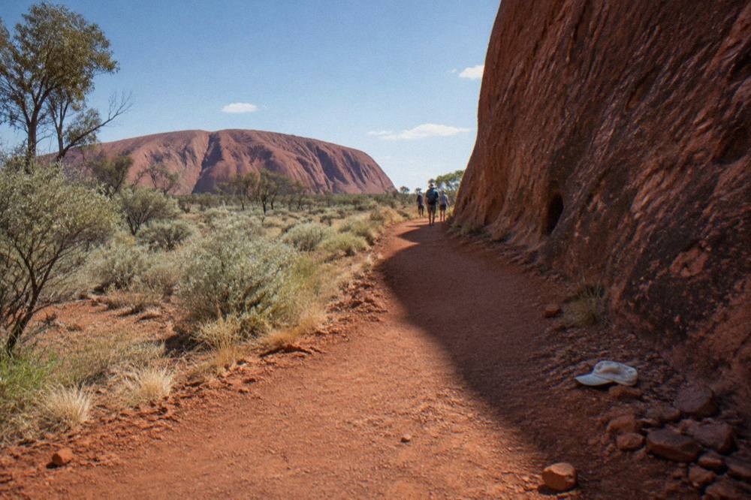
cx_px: 376
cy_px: 250
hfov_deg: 54.5
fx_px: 730
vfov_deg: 37.8
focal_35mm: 35
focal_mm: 35
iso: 500
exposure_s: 1/500
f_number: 8
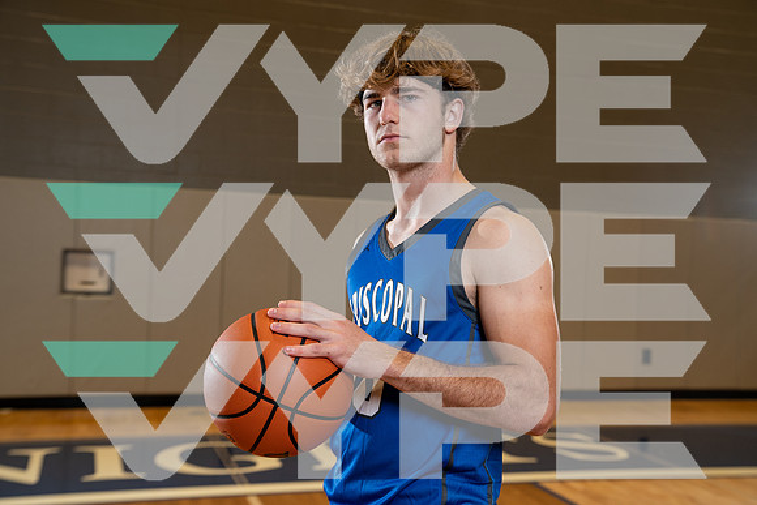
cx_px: 378
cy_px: 252
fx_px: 904
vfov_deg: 31.2
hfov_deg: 45.4
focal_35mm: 43
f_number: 4
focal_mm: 43
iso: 400
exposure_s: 1/125
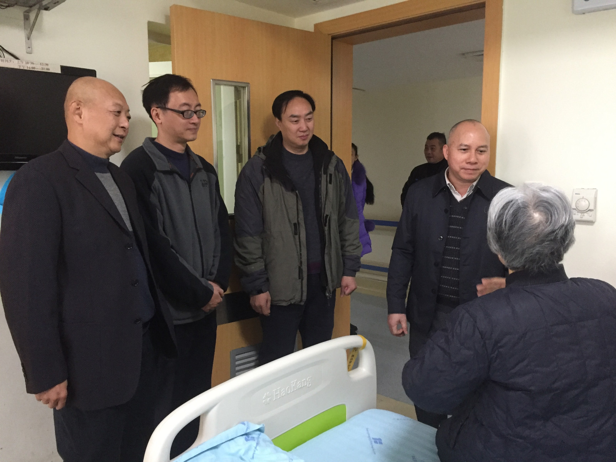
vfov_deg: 48.2
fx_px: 516
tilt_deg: -8.8
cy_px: 231
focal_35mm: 29
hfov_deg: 61.7
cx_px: 308
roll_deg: +0.0
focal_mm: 4.15
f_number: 2.2
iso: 250
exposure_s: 1/25
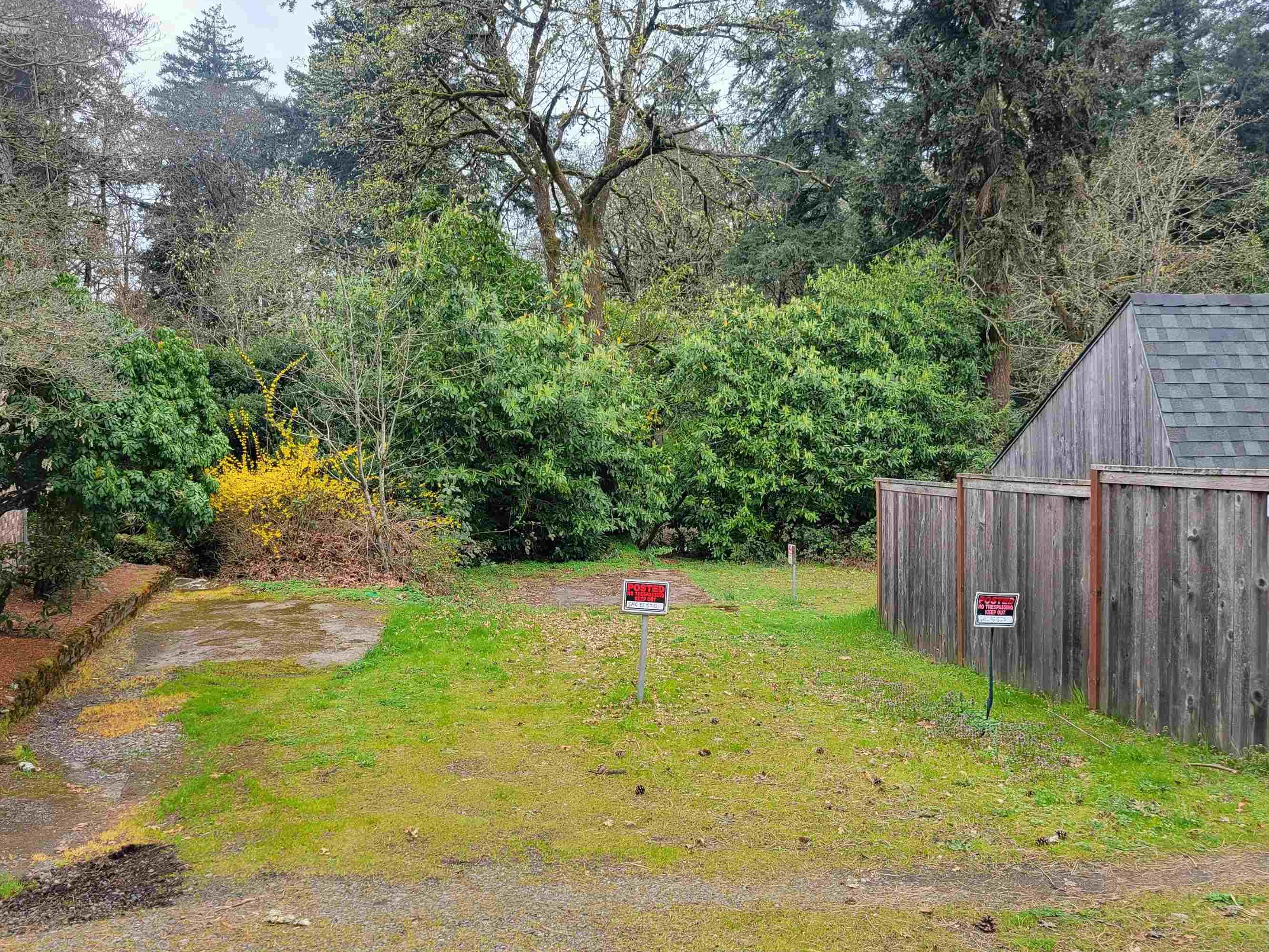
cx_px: 633
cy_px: 466
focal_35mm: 30
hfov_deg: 60.0
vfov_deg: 46.8
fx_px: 1100
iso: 40
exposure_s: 1/346
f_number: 1.8
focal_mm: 5.4
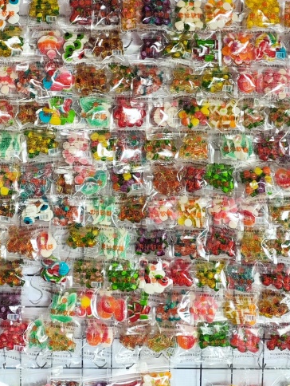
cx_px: 134
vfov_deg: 34.2
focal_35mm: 55
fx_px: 613
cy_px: 98
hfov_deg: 26.6
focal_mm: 4.71
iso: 50
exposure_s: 1/150
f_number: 1.79
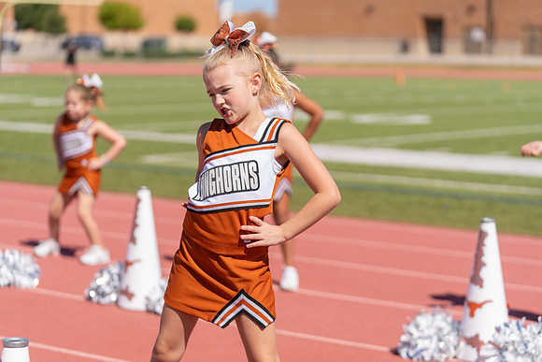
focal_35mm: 93
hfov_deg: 21.9
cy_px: 181
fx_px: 1400
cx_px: 271
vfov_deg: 14.7
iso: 100
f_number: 2.8
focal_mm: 93
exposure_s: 1/2000
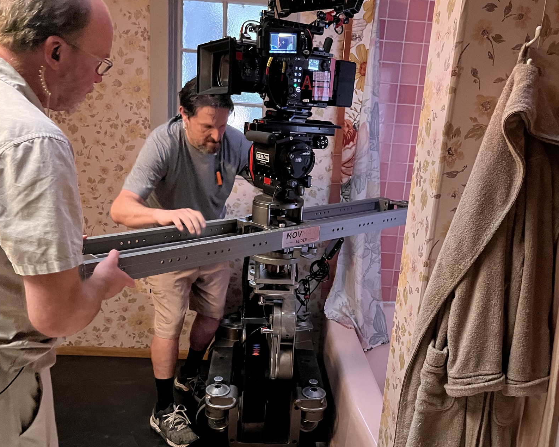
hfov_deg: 55.7
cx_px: 280
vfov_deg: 45.7
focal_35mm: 32
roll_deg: -3.3
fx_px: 529
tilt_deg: -16.2
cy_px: 255
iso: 800
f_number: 1.6
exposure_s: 1/30
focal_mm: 5.1
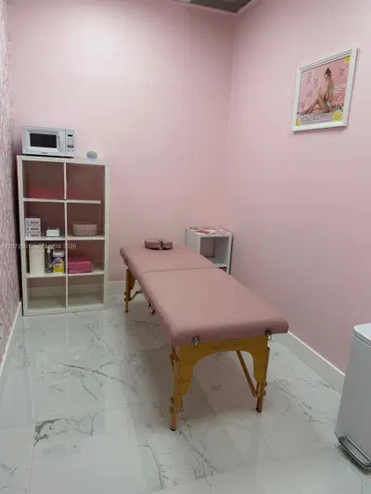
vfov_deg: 71.6
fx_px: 343
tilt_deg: -13.2
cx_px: 186
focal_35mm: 24
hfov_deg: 56.8
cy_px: 247
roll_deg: -2.6
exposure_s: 1/126
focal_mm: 6.86
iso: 50
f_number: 1.78
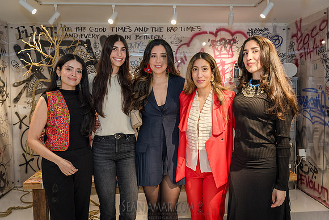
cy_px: 110
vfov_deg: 40.6
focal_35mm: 32
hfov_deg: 58.0
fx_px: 297
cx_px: 166
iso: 1600
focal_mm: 32
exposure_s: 1/200
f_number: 4.5
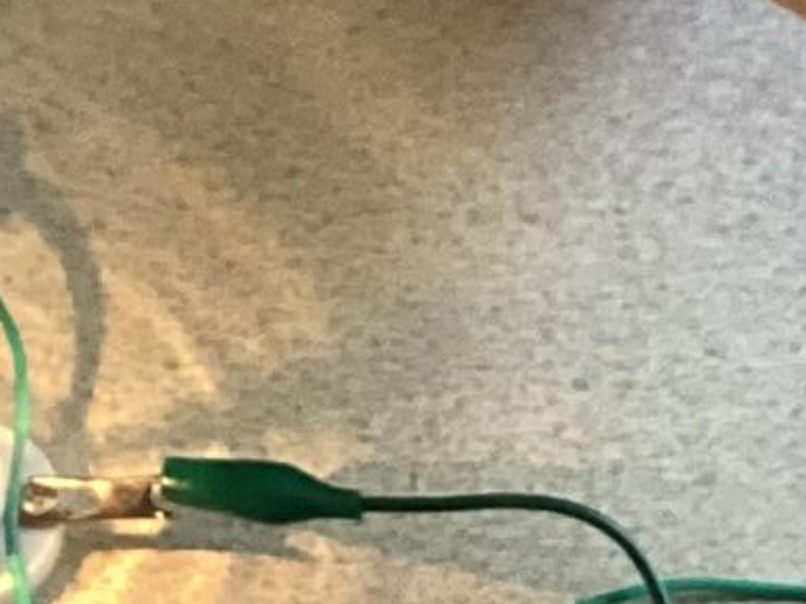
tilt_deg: -64.7
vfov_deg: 7.2
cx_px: 392
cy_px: 406
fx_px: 4772
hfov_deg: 9.7
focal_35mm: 205
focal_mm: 3.3
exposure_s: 1/60
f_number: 2.4
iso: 200
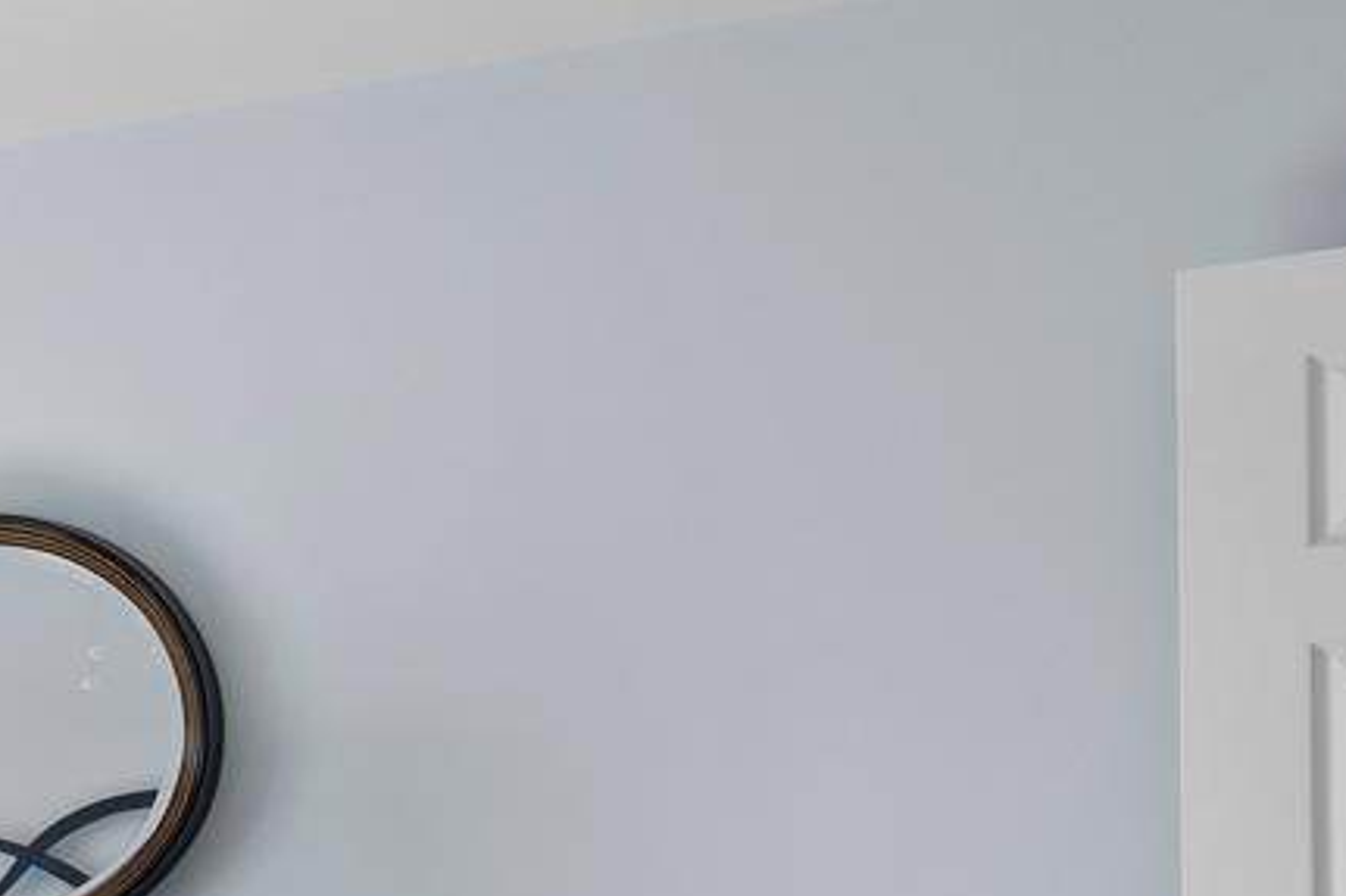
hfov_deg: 18.0
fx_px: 2876
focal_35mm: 77
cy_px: 1026
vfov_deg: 17.1
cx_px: -1355
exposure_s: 1/10
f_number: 7.1
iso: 200
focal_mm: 10.8
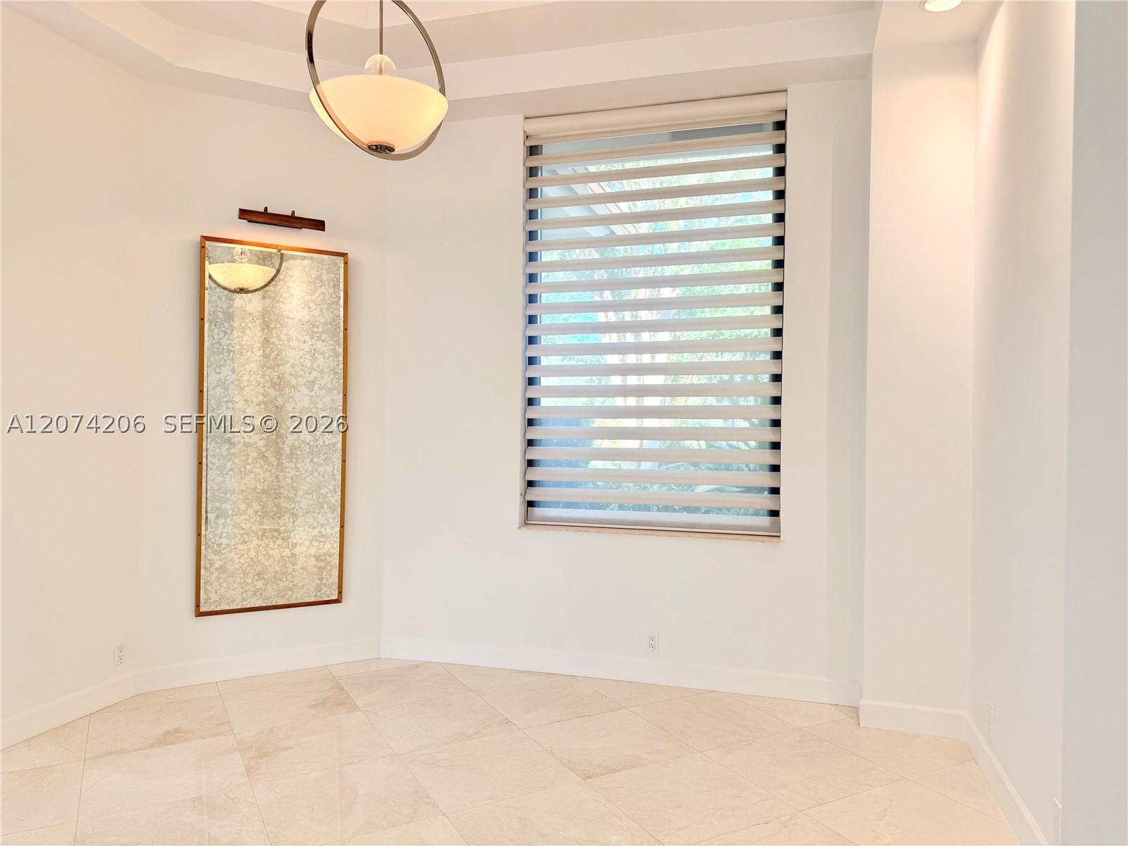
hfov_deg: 71.6
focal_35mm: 24
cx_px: 564
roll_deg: -0.4
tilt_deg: +0.3
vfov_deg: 56.8
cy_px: 423
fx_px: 782
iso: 64
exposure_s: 1/144
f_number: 1.78
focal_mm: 6.76
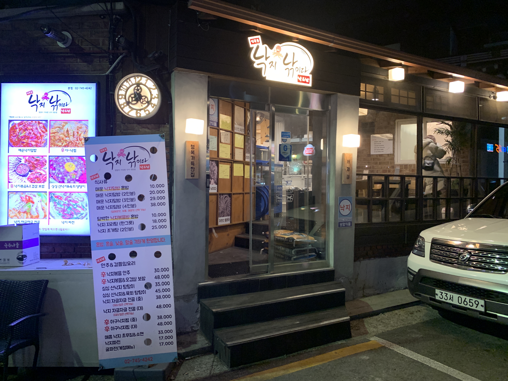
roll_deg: -1.4
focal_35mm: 26
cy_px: 190
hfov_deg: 67.3
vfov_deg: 53.1
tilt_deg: +2.2
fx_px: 382
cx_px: 254
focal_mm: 4.25
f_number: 1.8
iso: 160
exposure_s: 1/60
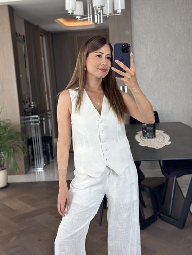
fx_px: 355
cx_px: 96
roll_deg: +3.4
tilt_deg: -13.4
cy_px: 128
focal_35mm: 48
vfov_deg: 39.6
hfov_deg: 30.3
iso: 125
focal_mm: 6.86
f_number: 1.78
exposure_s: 1/148
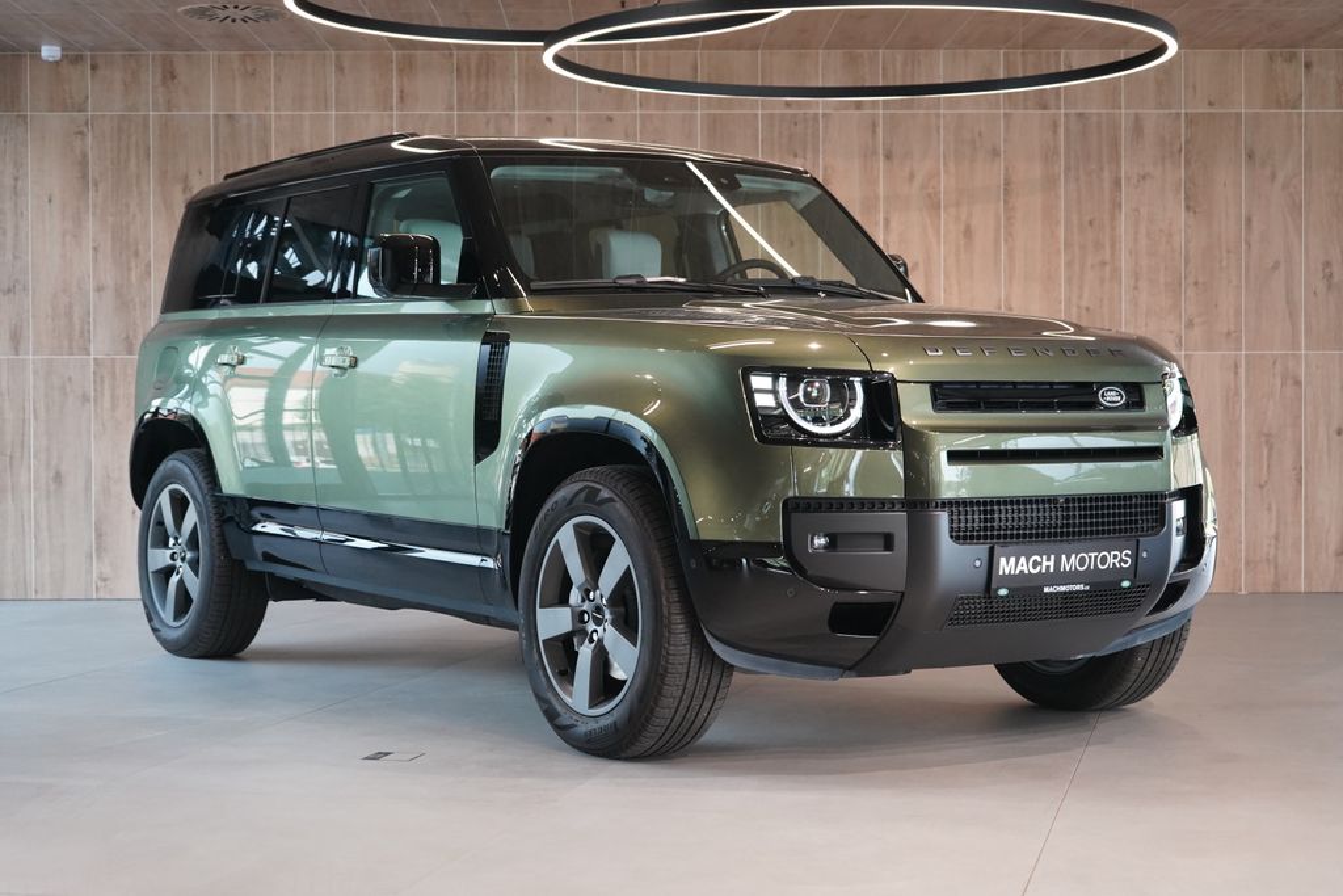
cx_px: 672
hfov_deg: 33.9
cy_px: 448
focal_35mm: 59
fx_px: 2201
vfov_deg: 23.0
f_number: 5
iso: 4000
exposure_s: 1/160
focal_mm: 59
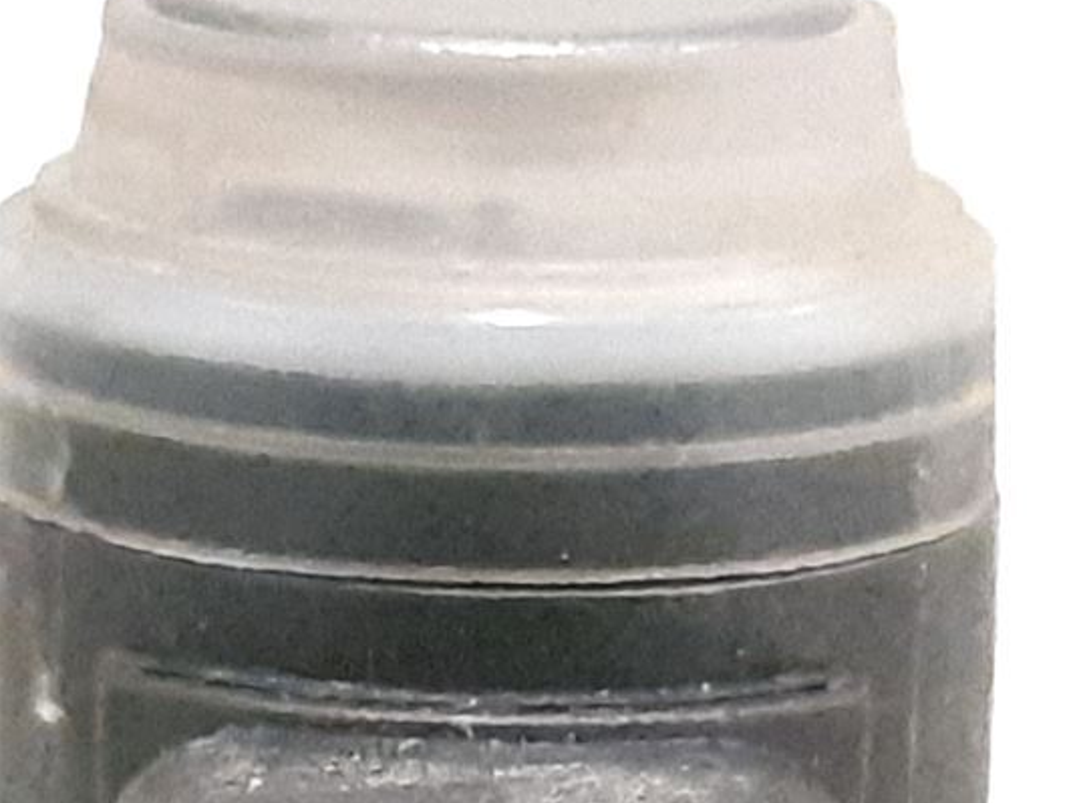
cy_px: 1000
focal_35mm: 100
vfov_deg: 14.3
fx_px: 3094
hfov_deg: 19.6
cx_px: 576
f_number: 1.7
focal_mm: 3.93
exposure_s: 1/100
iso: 800
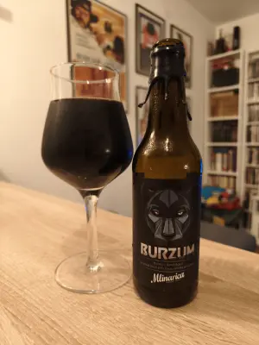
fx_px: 229
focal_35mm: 23
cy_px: 172
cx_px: 130
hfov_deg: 58.9
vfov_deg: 73.9
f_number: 1.7
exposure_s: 1/25
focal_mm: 6.06
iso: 2000
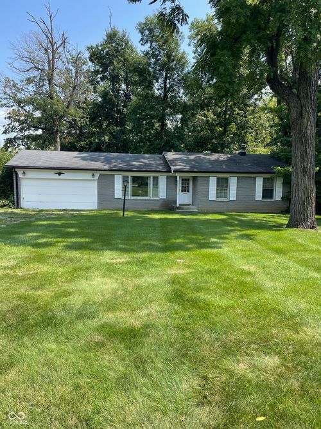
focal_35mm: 26
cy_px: 214
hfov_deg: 53.0
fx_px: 322
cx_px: 160
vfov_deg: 67.3
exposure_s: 1/1350
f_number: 1.6
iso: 32
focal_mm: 4.2
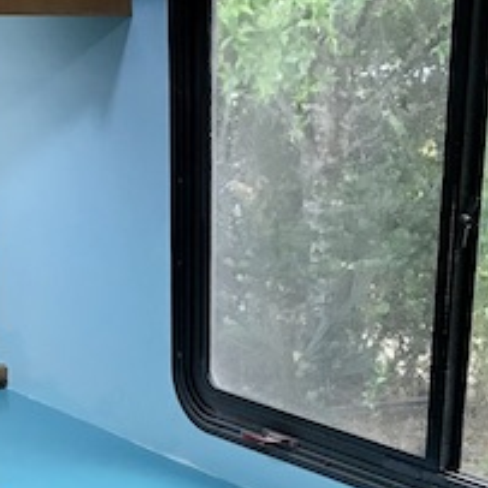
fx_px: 1164
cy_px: 442
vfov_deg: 23.0
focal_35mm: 73
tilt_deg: -19.1
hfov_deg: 23.5
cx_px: 156
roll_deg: +0.5
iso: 50
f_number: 1.8
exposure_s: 1/15
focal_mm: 3.99
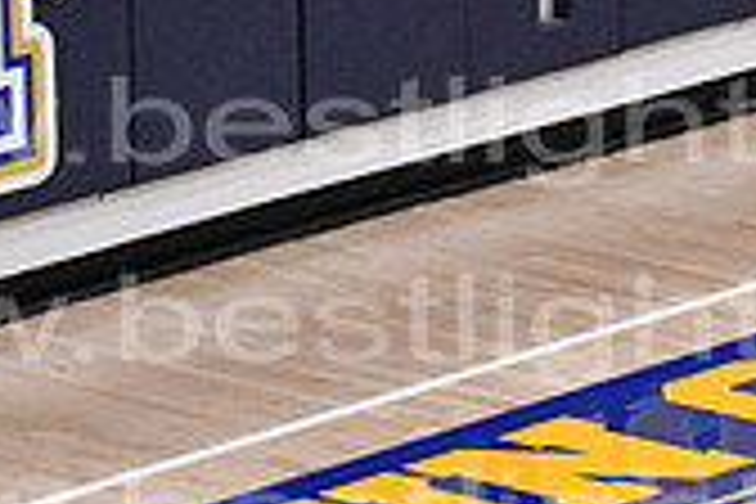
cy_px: 34
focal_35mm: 405
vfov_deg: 3.4
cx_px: 706
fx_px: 8504
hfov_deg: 5.1
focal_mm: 78
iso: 6400
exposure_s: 1/1250
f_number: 3.2
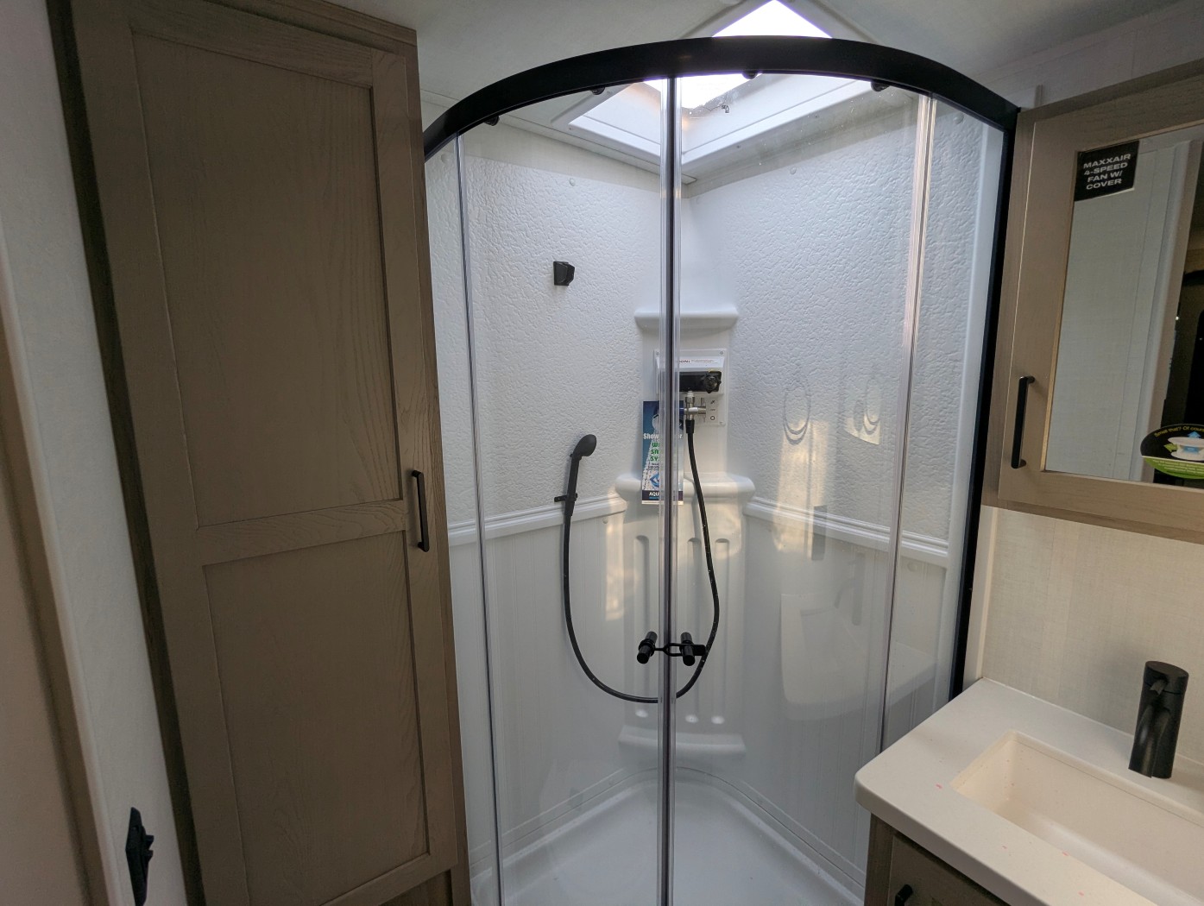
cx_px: 602
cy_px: 453
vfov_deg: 78.2
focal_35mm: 16
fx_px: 557
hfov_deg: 94.4
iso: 54
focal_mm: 2.35
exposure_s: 1/321
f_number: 2.2
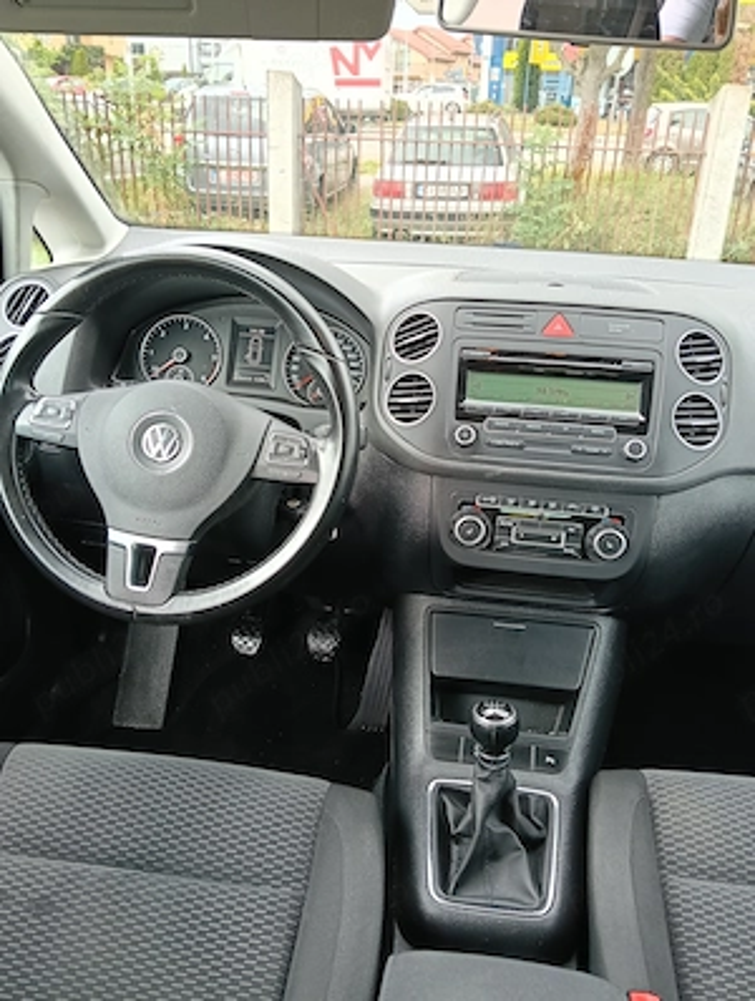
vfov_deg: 65.2
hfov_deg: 51.5
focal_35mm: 27
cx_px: 378
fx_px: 783
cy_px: 500
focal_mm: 3.98
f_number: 1.8
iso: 80
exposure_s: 1/50
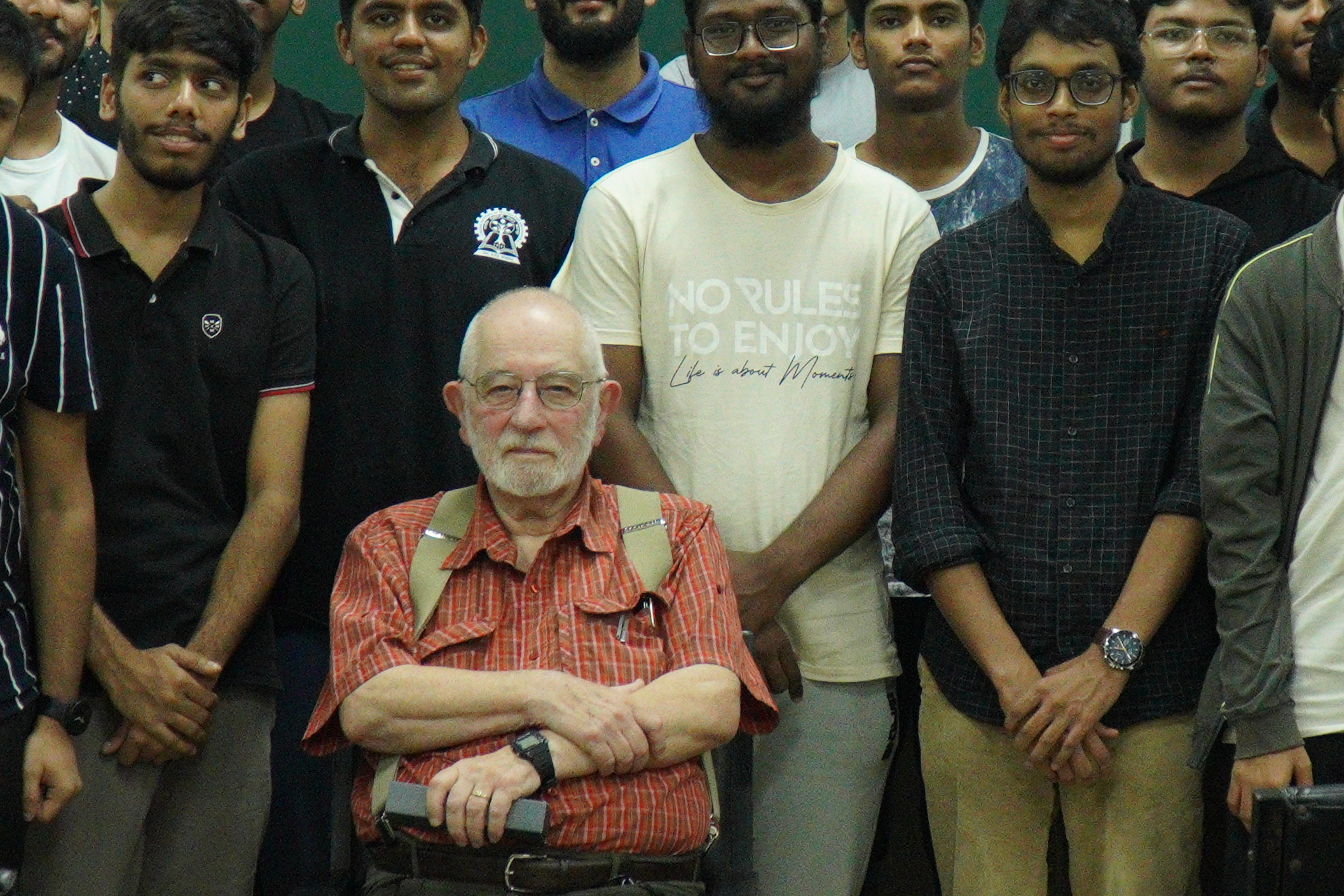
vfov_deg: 12.9
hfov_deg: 19.1
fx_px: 3973
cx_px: 966
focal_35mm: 106
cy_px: 351
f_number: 4
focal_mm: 25
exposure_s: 1/250
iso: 3200
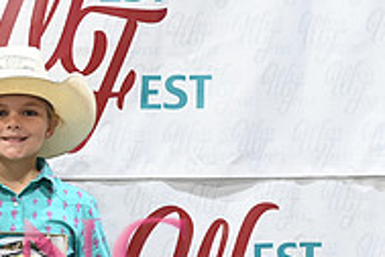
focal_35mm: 147
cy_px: 311
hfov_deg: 13.2
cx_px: -179
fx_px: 1572
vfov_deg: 9.2
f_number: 3.2
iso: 5000
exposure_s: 1/160
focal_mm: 48
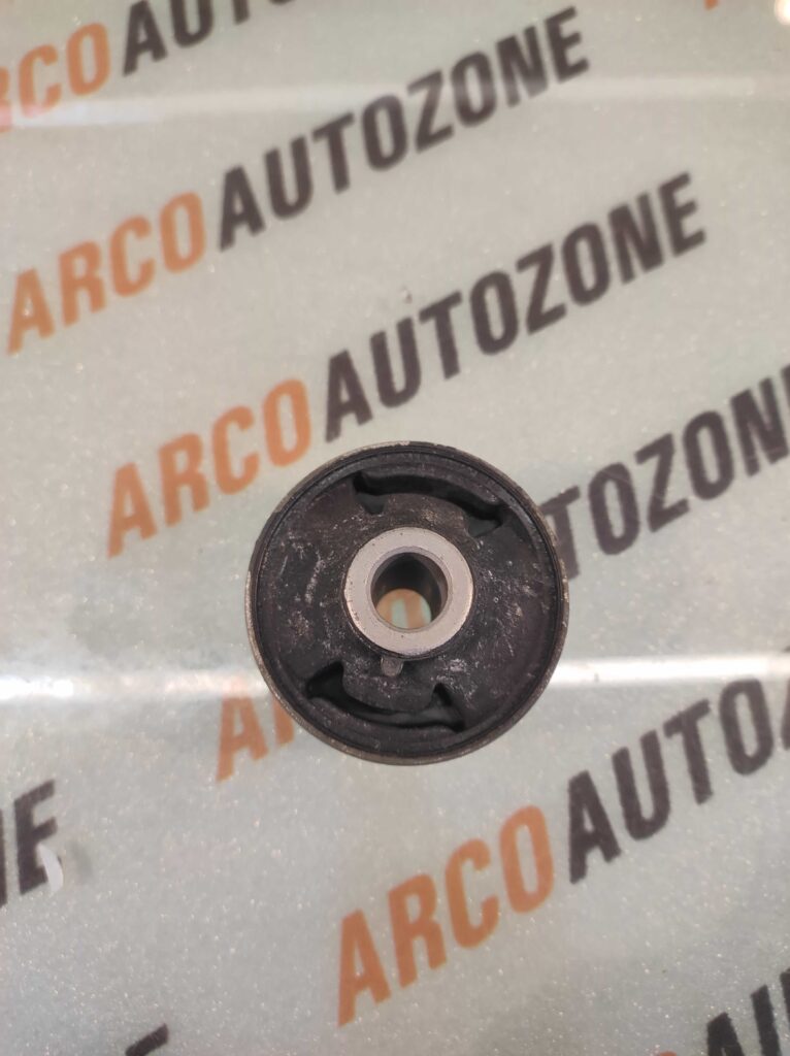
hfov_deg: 74.6
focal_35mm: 17
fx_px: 518
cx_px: 395
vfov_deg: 91.1
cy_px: 528
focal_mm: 4.74
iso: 140
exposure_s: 1/33
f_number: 1.79
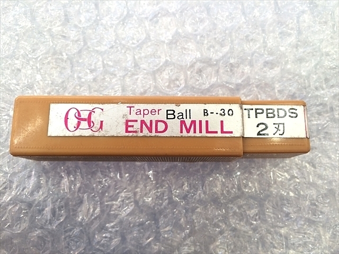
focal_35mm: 29
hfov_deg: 61.7
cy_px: 127
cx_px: 170
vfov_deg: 48.2
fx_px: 284
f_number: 2.2
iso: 64
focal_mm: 4.15
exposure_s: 1/30
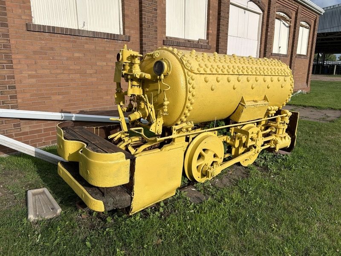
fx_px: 256
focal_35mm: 26
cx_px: 170
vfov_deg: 53.1
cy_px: 128
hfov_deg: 67.3
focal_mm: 5.7
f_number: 1.5
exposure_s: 1/4630
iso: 50
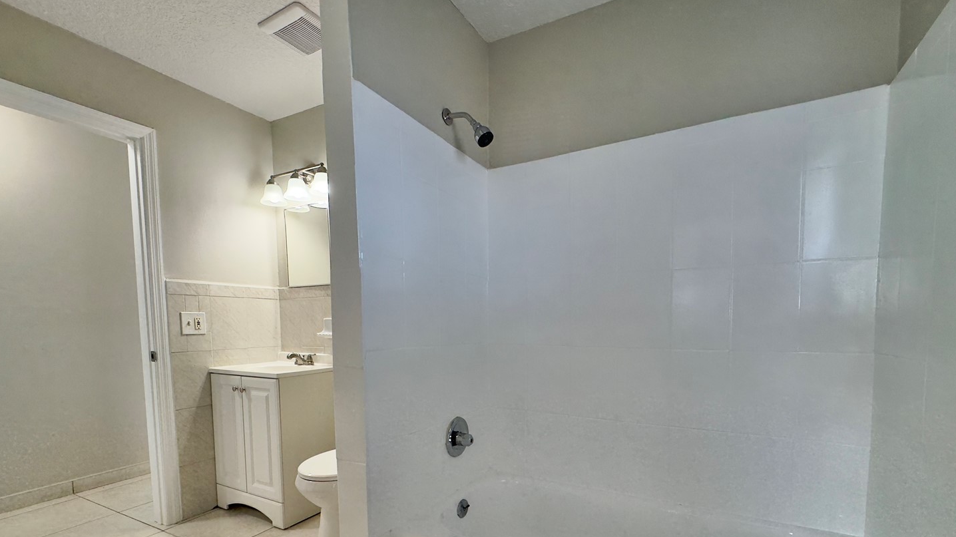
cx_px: 496
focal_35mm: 17
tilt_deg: -4.5
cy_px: 353
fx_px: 431
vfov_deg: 62.5
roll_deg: +0.4
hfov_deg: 95.9
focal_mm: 2.22
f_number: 2.2
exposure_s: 1/120
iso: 160
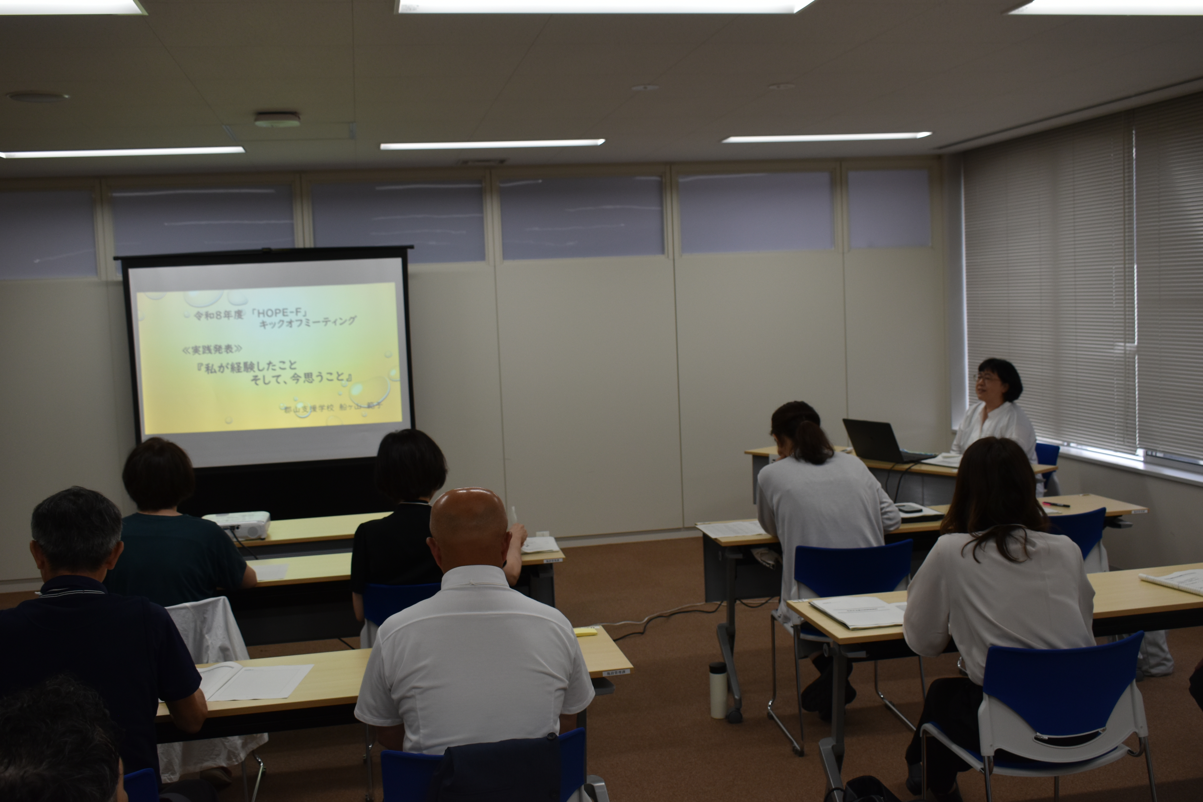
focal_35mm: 38
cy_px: 401
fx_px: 1253
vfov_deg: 35.5
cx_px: 602
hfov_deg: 51.3
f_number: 5.6
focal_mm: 25
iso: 400
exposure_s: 1/125
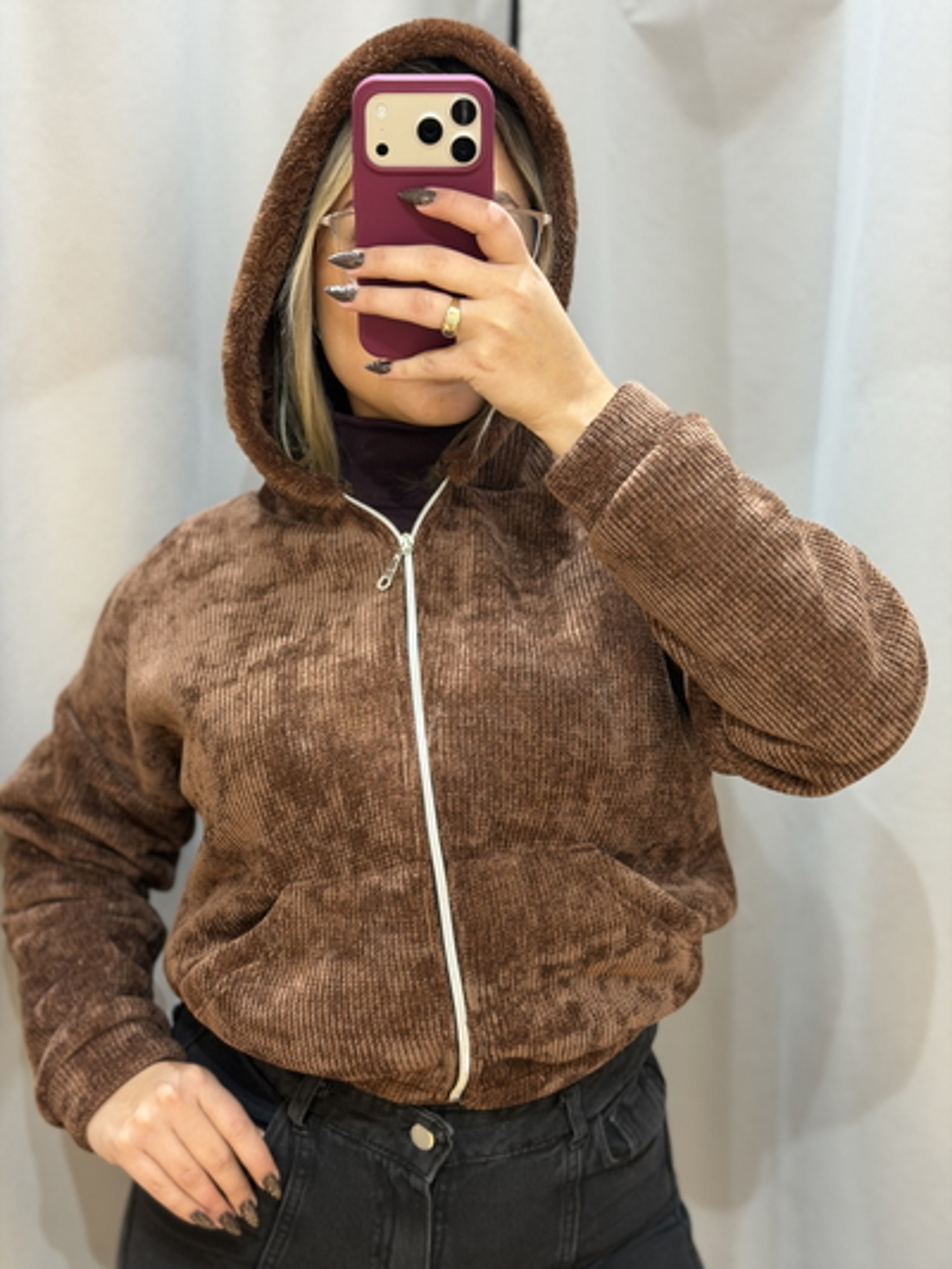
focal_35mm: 48
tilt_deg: -15.3
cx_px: 476
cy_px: 634
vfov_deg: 39.6
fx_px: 1759
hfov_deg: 30.3
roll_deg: -0.8
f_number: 1.78
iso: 125
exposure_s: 1/50
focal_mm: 6.76
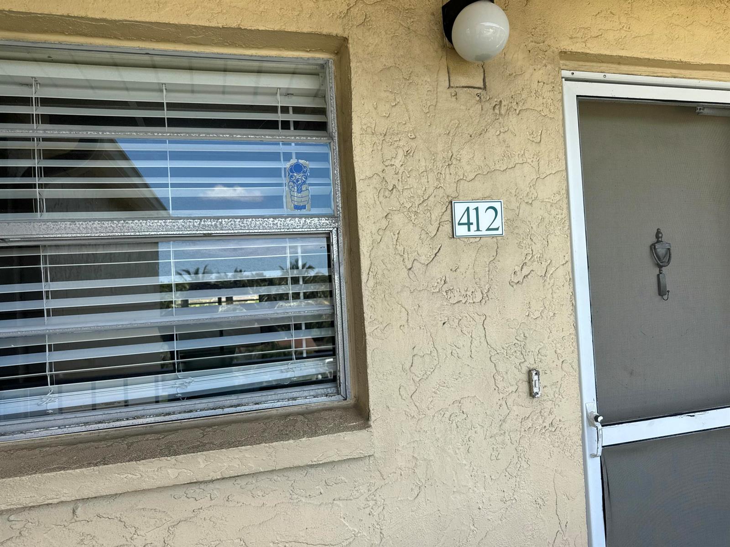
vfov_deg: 56.8
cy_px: 274
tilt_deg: +0.6
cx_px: 365
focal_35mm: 24
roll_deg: +3.1
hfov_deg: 71.6
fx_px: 506
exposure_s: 1/925
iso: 80
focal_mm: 6.76
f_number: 1.78
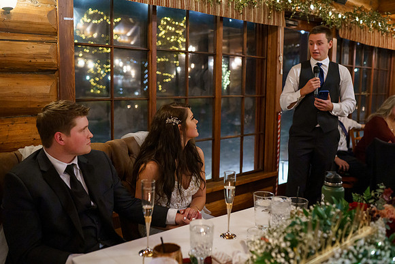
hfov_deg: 54.4
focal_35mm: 35
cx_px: 198
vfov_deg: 37.9
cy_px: 132
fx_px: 384
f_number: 2.2
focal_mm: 35
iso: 3200
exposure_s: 1/250
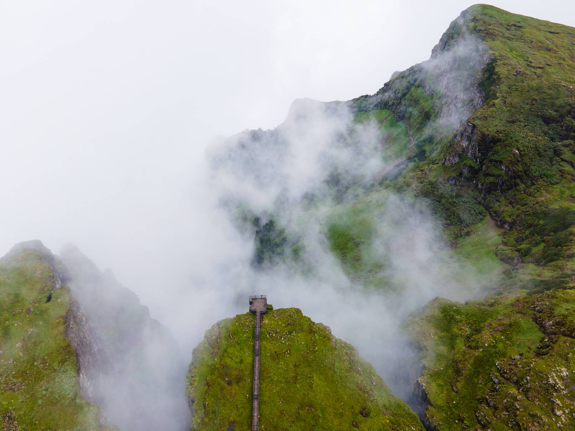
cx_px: 288
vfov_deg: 56.8
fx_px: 399
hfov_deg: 71.6
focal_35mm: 24
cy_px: 216
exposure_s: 1/320
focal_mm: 4.5
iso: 100
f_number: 2.8
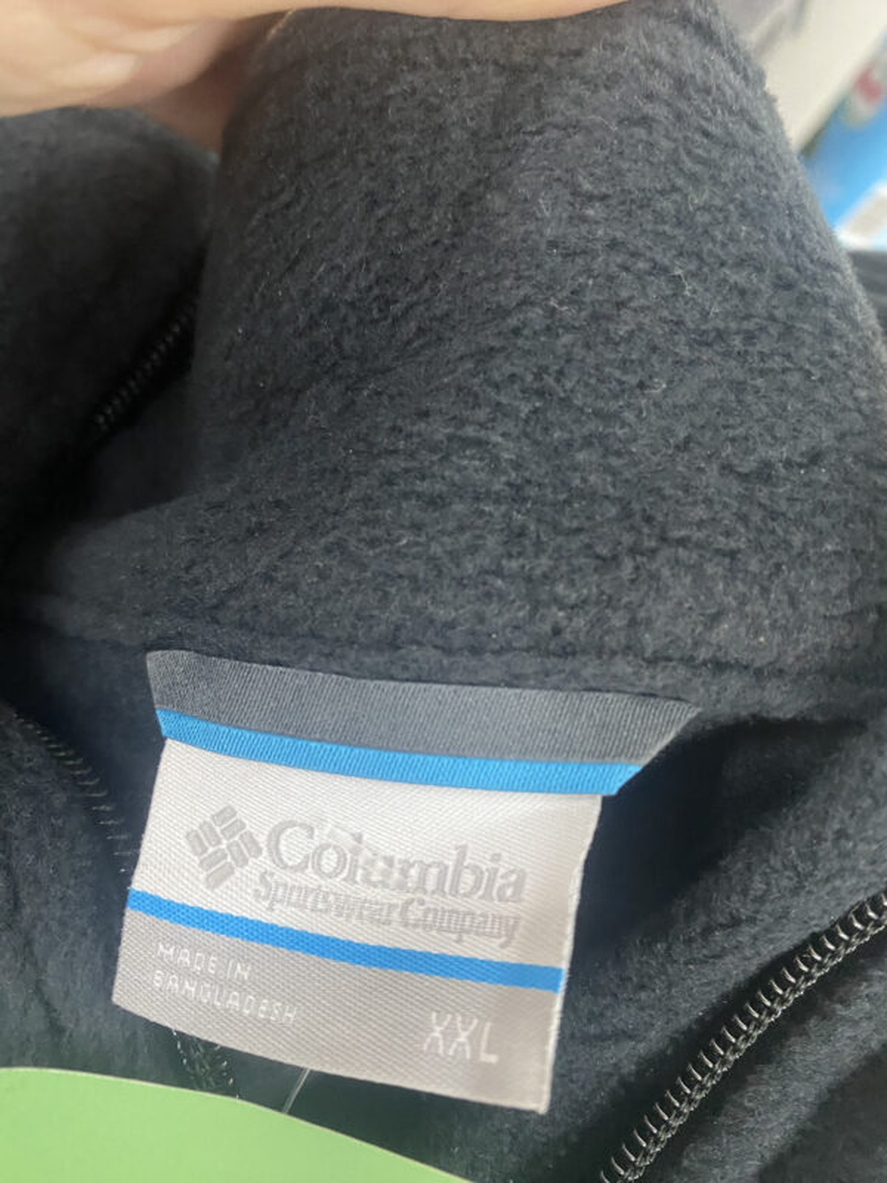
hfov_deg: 54.9
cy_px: 592
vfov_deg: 69.4
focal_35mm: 25
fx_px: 854
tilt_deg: -60.8
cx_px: 444
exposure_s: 1/25
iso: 500
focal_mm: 4.25
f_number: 1.8
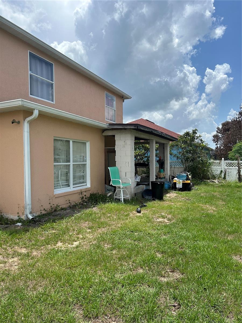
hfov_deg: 53.1
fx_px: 242
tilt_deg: -0.8
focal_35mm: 26
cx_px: 121
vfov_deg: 67.3
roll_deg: +0.3
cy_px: 162
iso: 50
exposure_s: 1/5587
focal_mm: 5.7
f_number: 1.5
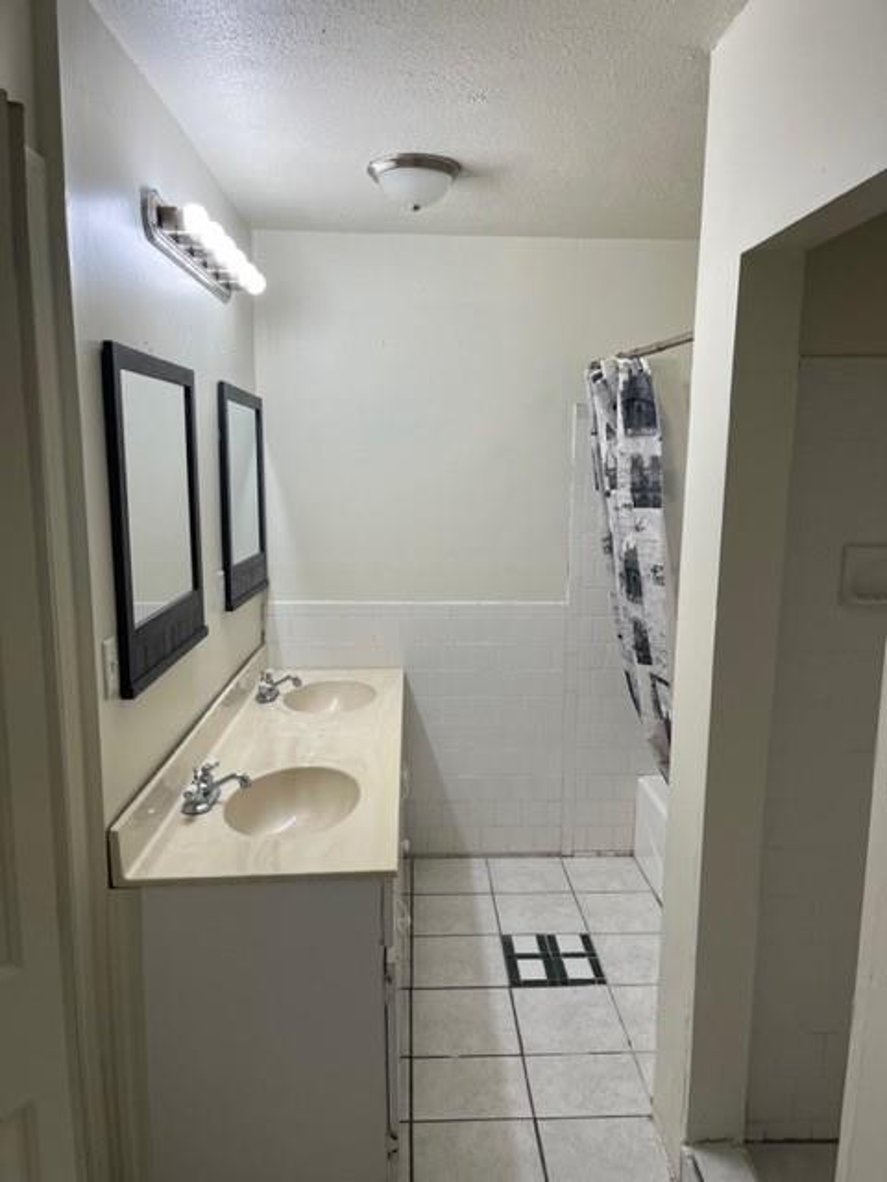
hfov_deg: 53.1
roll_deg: +0.1
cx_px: 444
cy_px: 591
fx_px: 888
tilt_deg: -8.6
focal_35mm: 26
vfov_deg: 67.3
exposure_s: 1/146
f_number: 1.6
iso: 50
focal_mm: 5.1
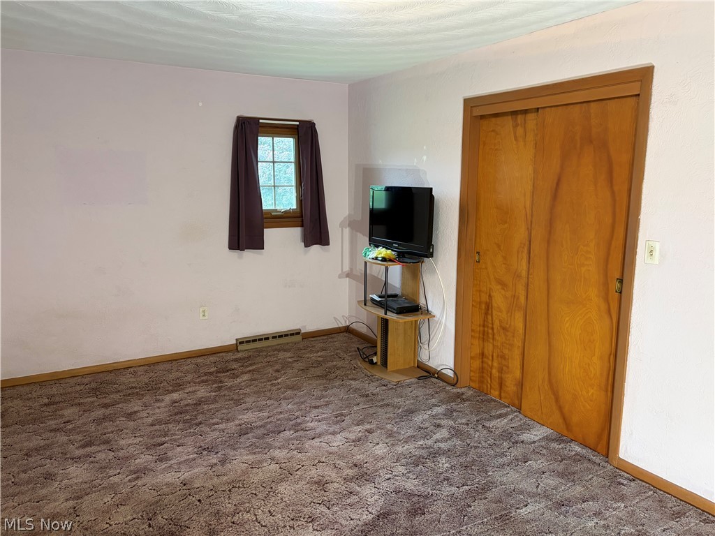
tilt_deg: -8.4
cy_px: 268
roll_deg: -0.1
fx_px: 537
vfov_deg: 53.1
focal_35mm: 26
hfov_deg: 67.3
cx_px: 358
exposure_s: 1/60
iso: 200
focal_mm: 5.96
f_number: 1.6
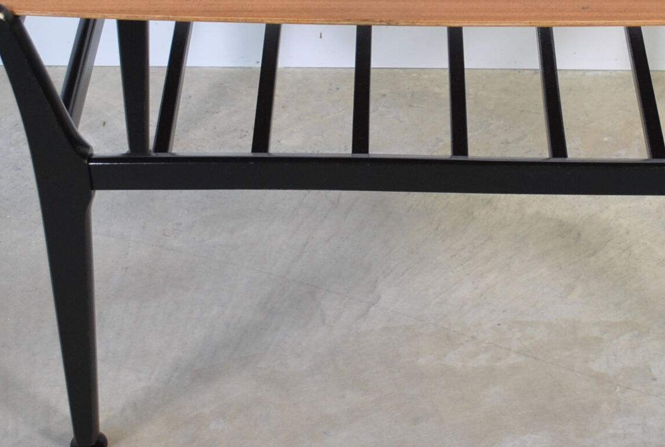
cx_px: 403
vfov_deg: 14.0
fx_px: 1814
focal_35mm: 98
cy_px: 88
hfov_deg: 20.7
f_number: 4.5
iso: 200
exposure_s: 1/50
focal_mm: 26
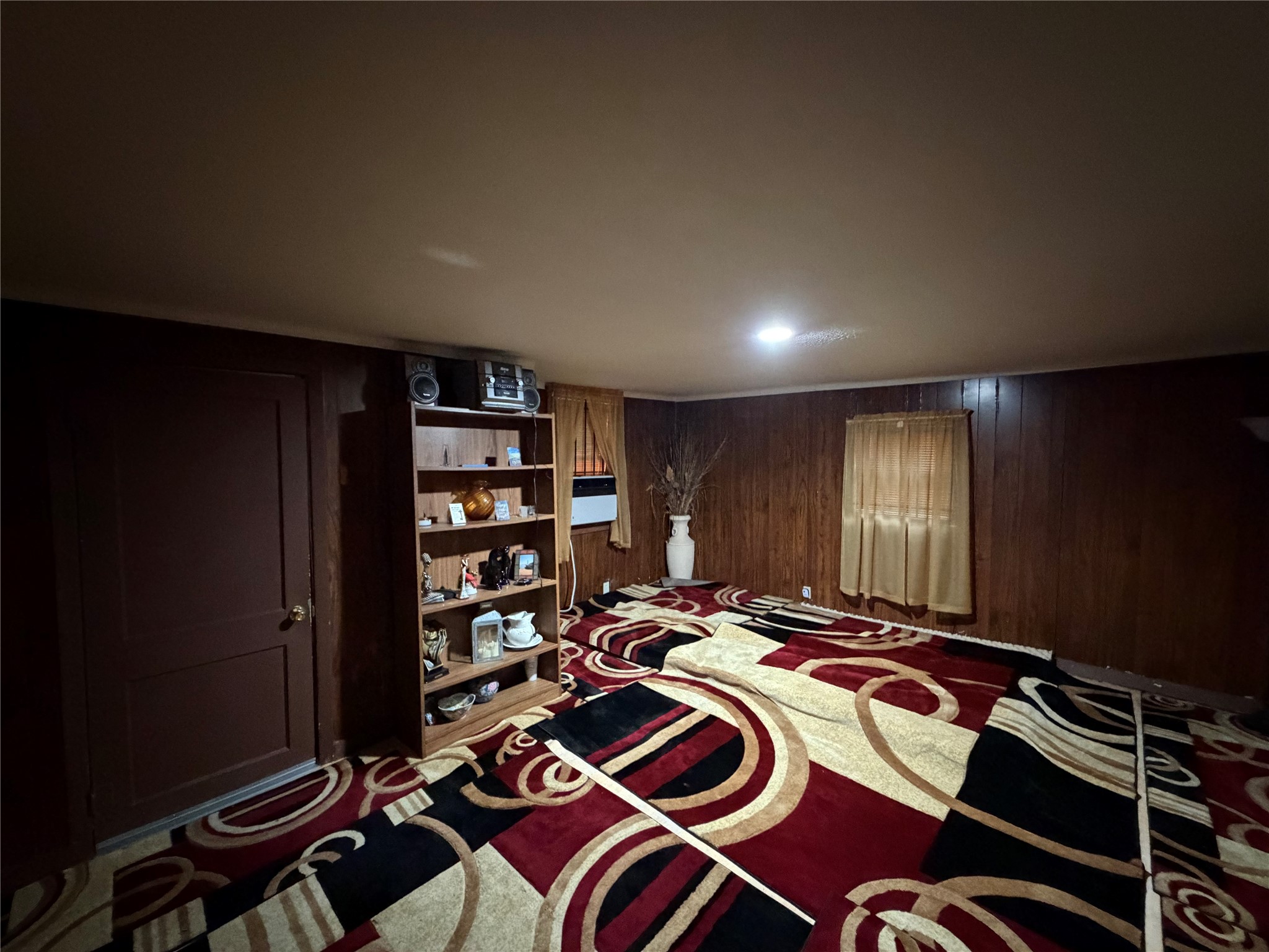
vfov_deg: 85.7
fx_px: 513
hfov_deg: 102.1
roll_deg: -0.4
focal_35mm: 14
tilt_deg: -2.4
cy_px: 476
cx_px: 634
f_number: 2.2
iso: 1250
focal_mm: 2.22
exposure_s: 1/30
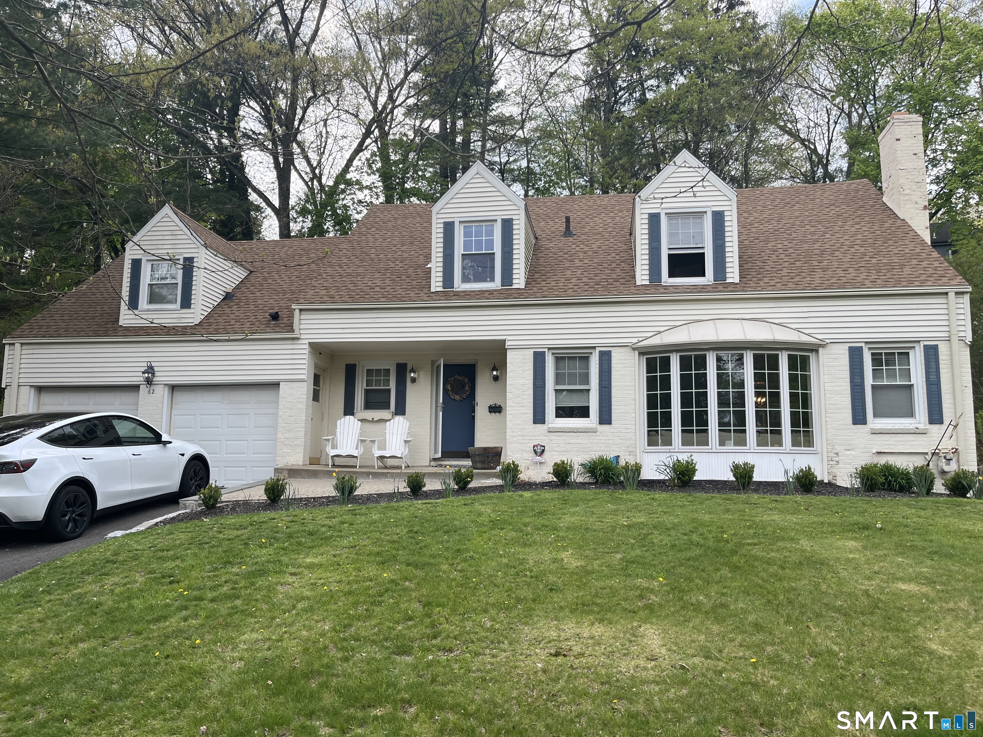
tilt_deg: +7.0
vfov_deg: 53.1
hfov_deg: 67.3
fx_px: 738
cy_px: 368
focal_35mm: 26
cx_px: 492
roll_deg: -0.8
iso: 50
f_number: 1.6
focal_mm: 5.1
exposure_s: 1/1238
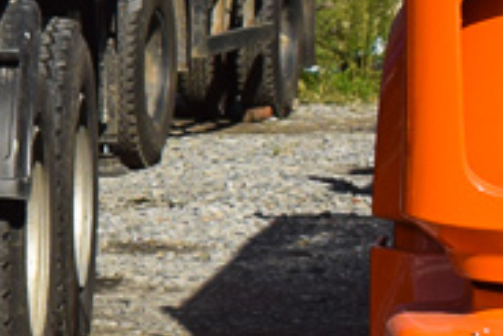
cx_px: -875
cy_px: -249
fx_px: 3286
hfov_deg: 7.8
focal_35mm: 235
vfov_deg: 5.8
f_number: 7.1
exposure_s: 1/1250
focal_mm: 24
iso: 200
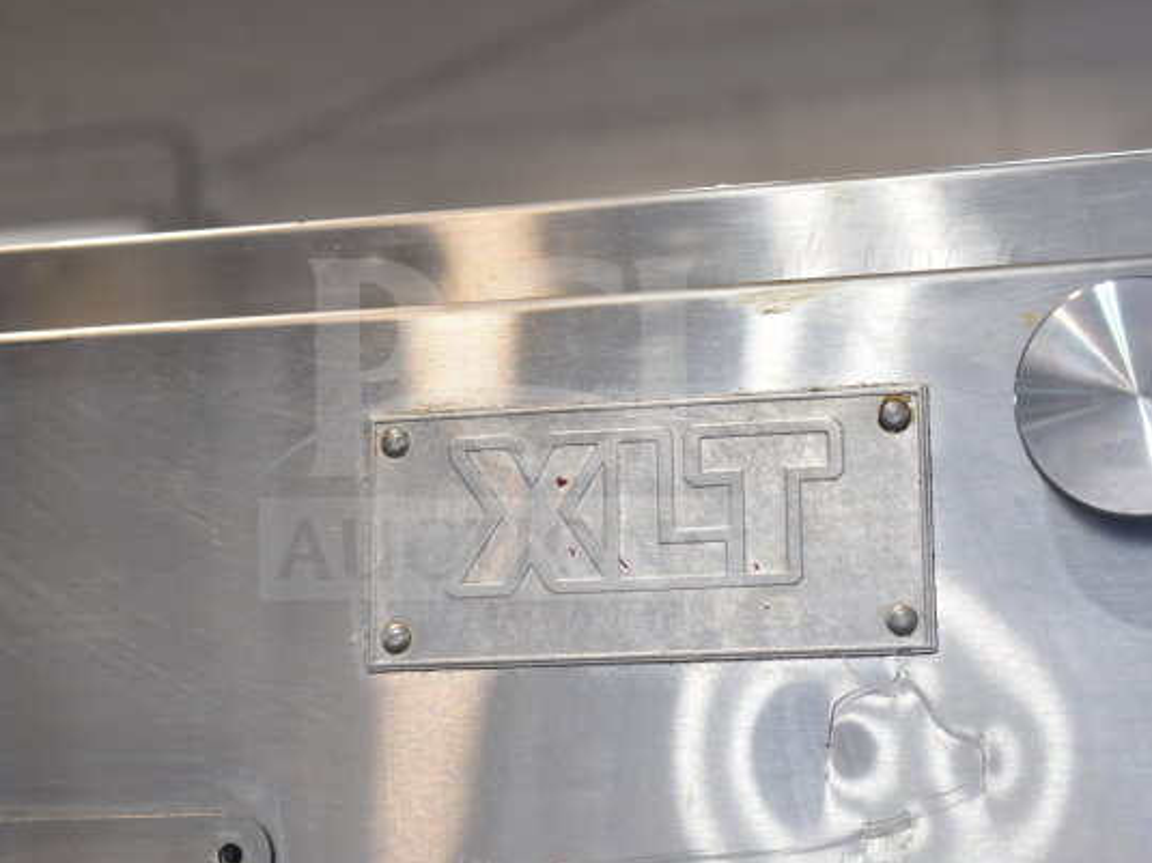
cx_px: 500
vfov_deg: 16.3
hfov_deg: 21.6
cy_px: 429
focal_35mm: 91
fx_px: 3013
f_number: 5.6
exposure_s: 1/100
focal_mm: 55
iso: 900
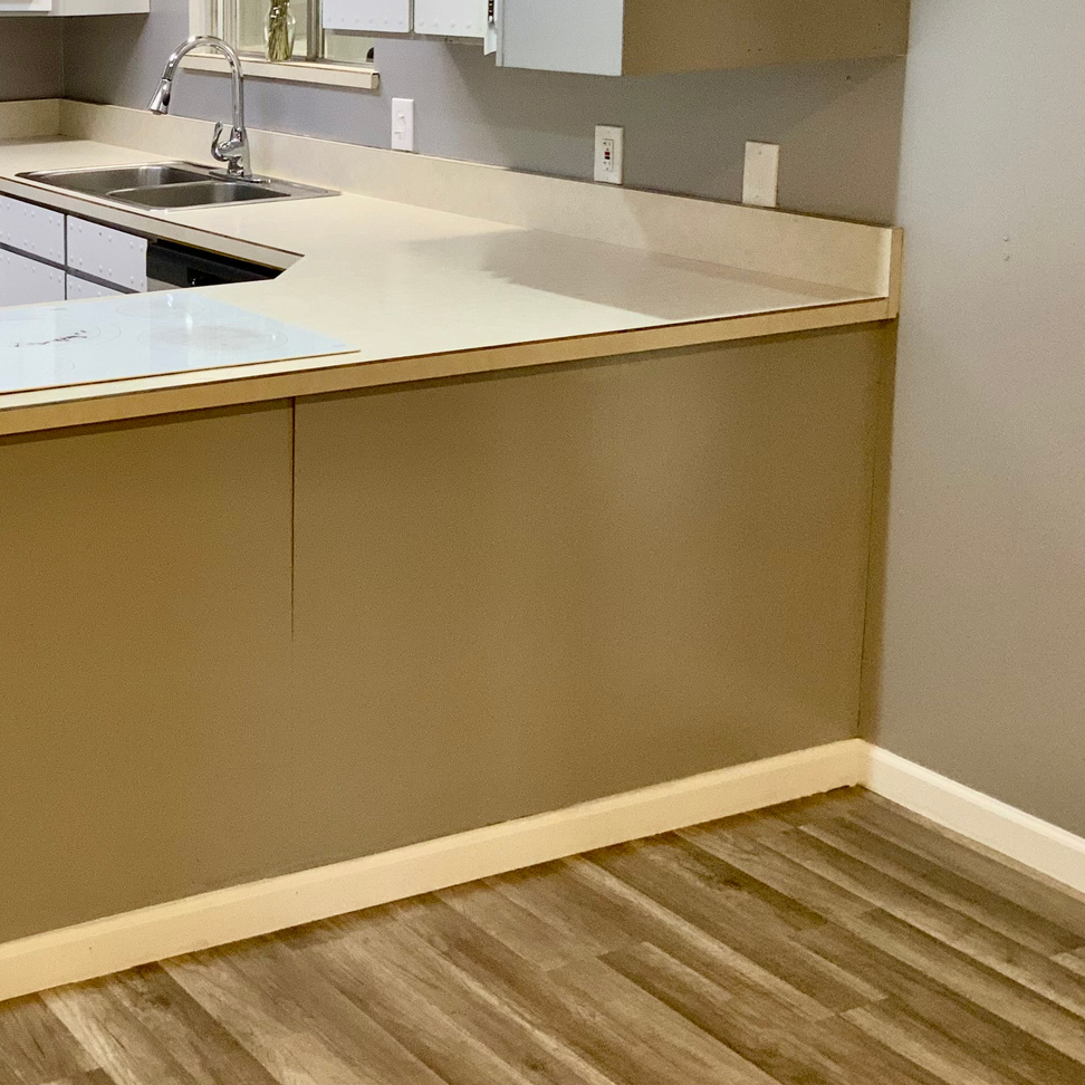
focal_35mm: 54
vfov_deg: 31.0
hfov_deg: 29.4
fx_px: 1915
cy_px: 262
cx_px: -12
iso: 80
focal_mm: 3
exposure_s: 1/60
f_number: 1.8
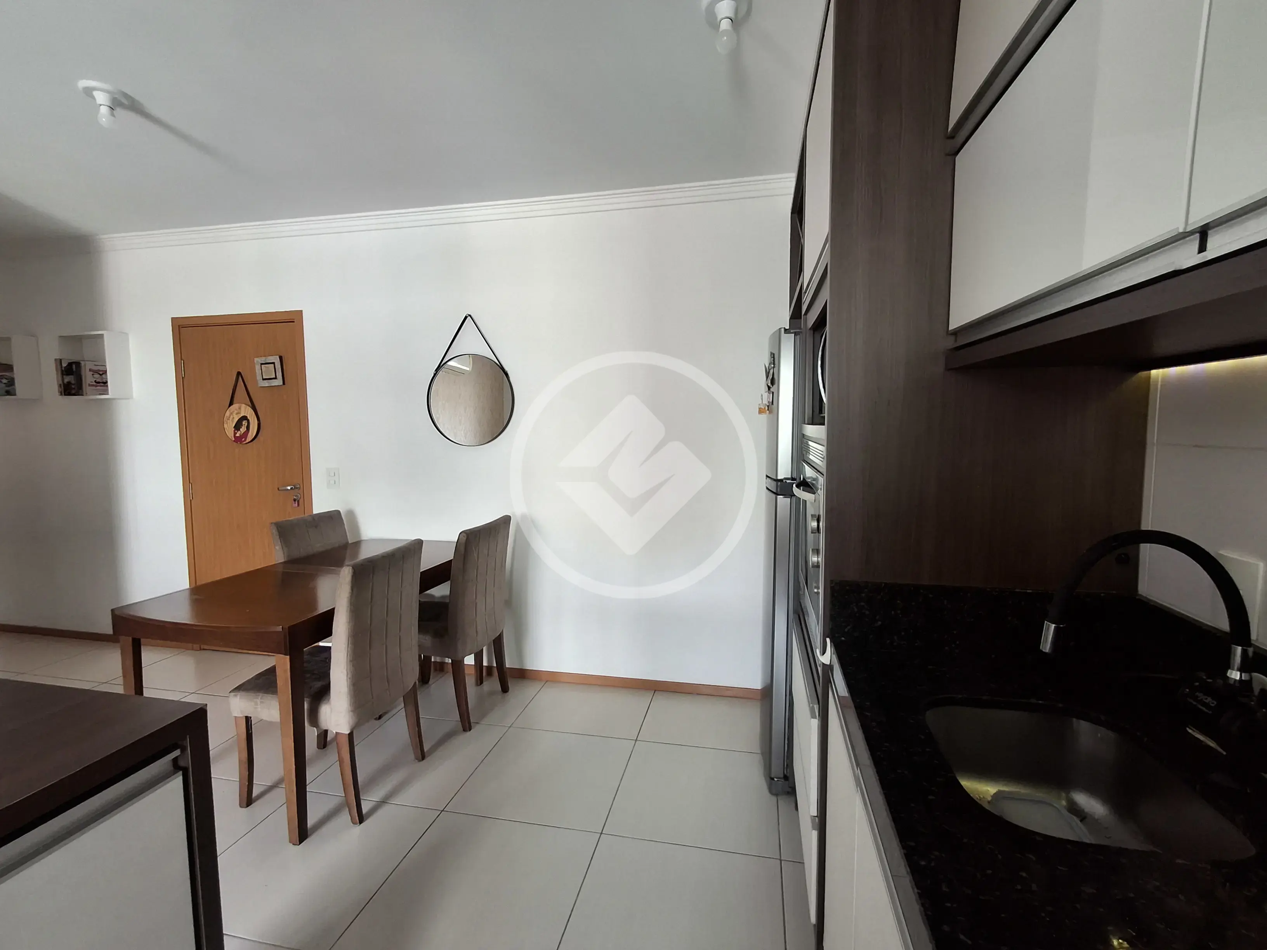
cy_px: 475
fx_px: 586
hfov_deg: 94.5
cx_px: 634
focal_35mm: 16
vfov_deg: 78.1
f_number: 2.2
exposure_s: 1/40
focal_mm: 1.64
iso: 80
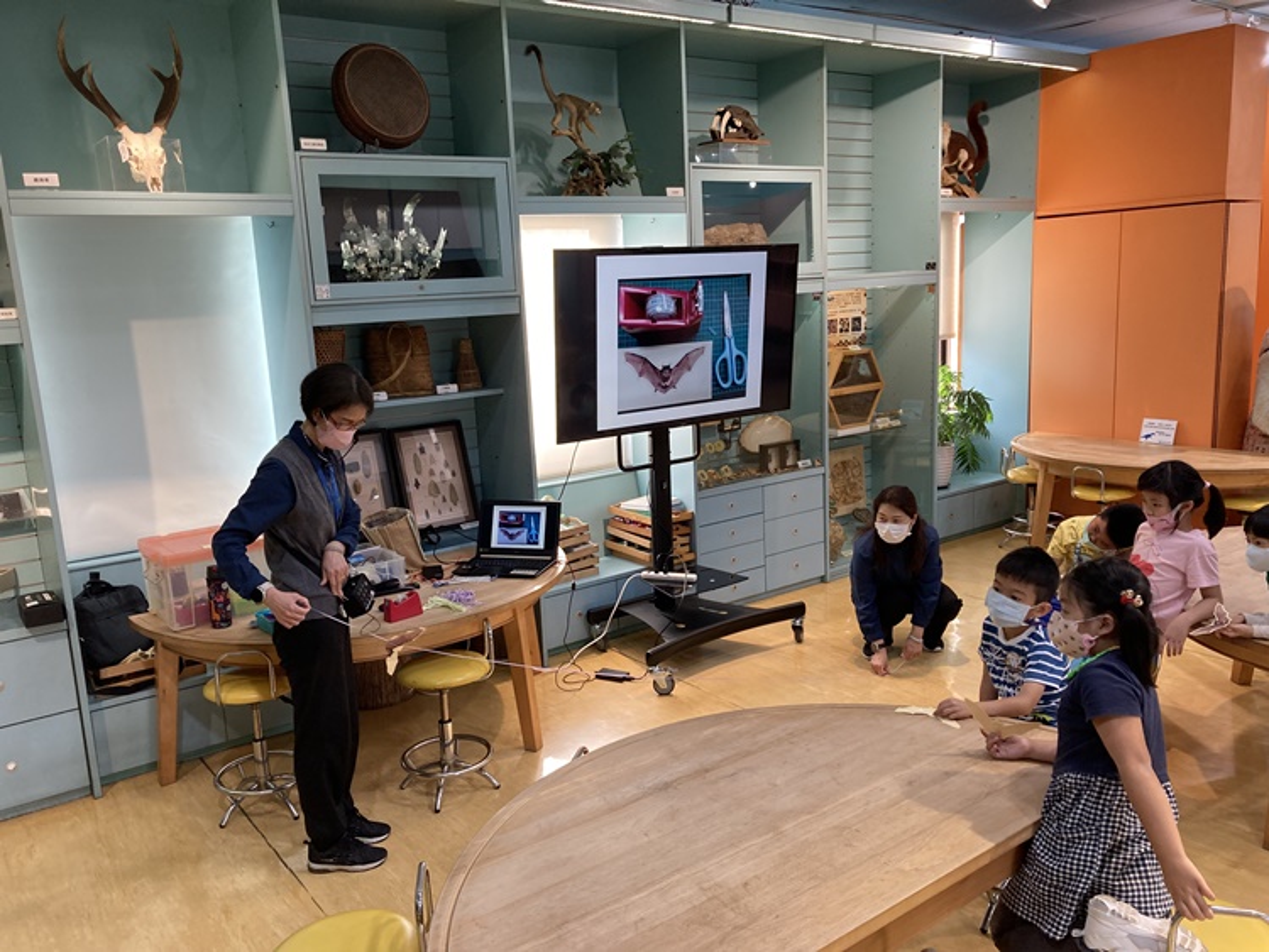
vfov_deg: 49.8
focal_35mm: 28
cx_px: 634
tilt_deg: -11.4
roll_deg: +3.7
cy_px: 476
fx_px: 1027
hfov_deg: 63.4
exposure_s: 1/60
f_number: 1.8
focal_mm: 3.99
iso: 125
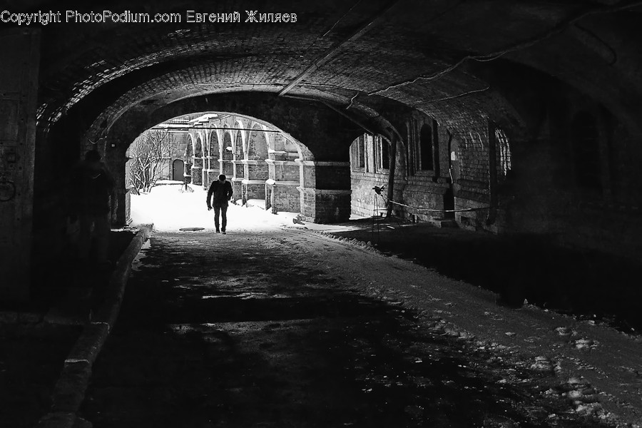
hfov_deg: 53.1
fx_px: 642
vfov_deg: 36.9
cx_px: 321
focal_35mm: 36
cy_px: 214
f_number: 4
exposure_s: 1/60
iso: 4000
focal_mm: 24
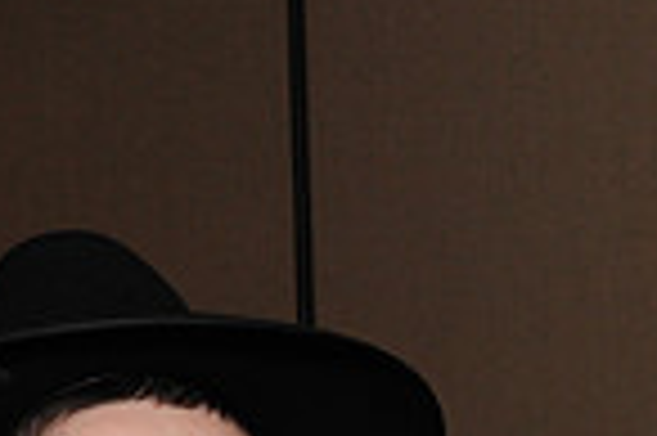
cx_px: 162
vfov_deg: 7.1
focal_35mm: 191
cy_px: 663
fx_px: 3482
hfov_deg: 10.8
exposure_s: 1/60
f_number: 5
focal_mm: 32
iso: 500
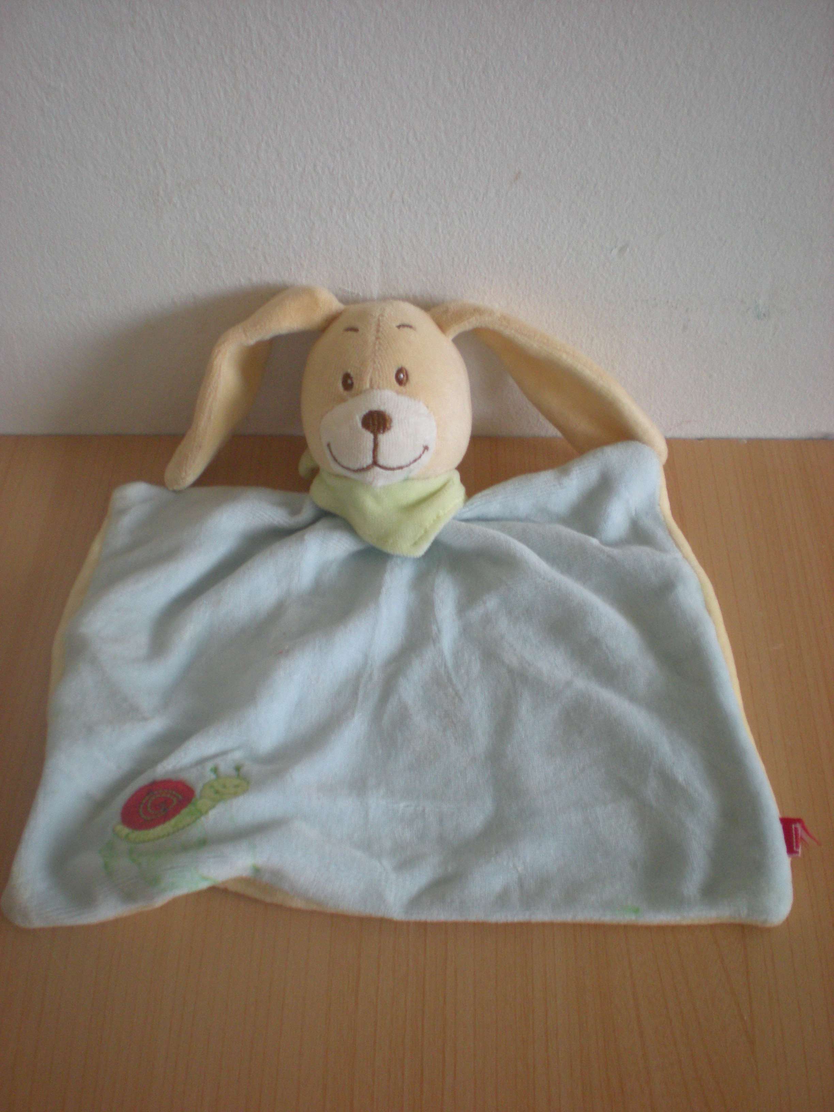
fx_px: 1221
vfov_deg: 49.0
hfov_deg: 37.7
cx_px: 417
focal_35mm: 38
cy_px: 556
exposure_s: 1/18.7
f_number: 3.1
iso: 200
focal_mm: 6.3
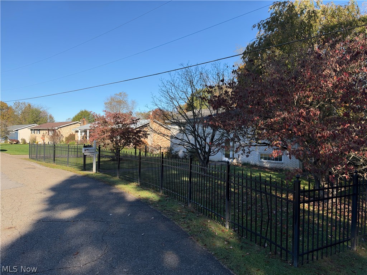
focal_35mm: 24
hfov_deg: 71.6
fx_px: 254
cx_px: 184
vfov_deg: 56.8
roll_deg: -0.7
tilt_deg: +1.1
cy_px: 138
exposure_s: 1/2033
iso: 64
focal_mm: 6.93
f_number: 1.8
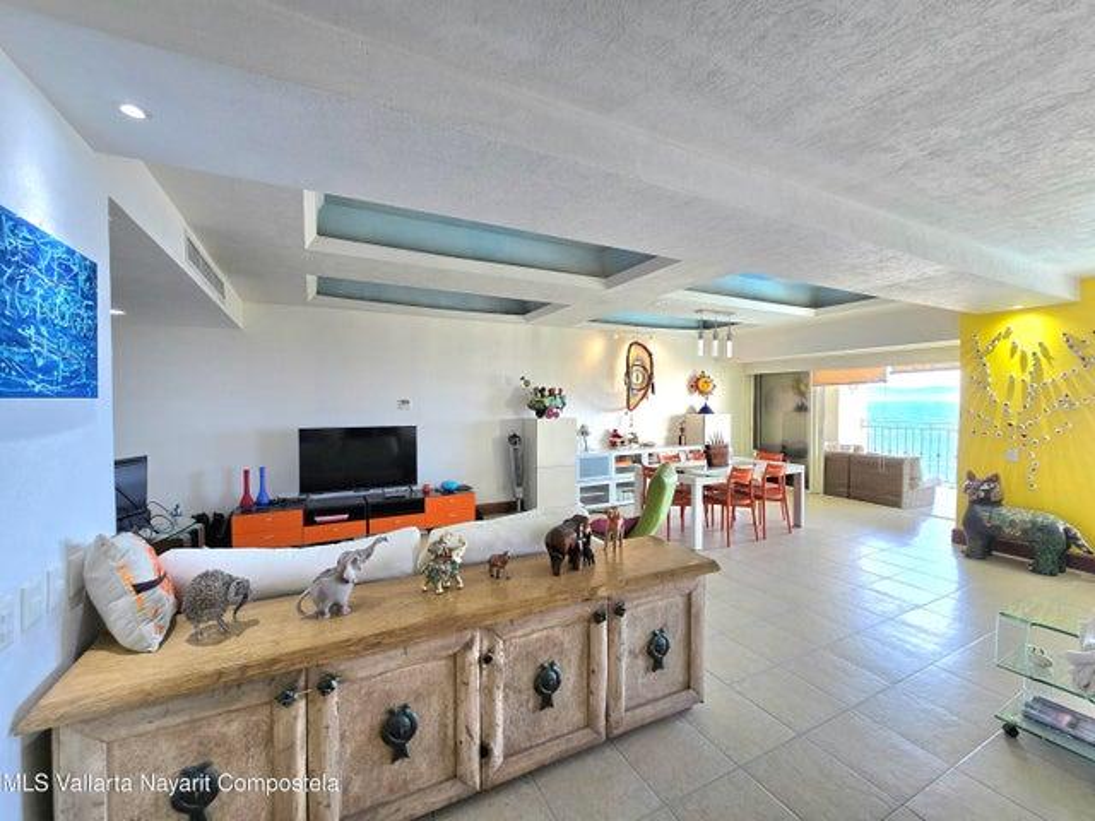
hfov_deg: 106.2
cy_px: 410
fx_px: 411
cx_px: 548
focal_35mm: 13
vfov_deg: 89.9
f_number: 2.2
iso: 50
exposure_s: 1/60.2
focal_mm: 2.2
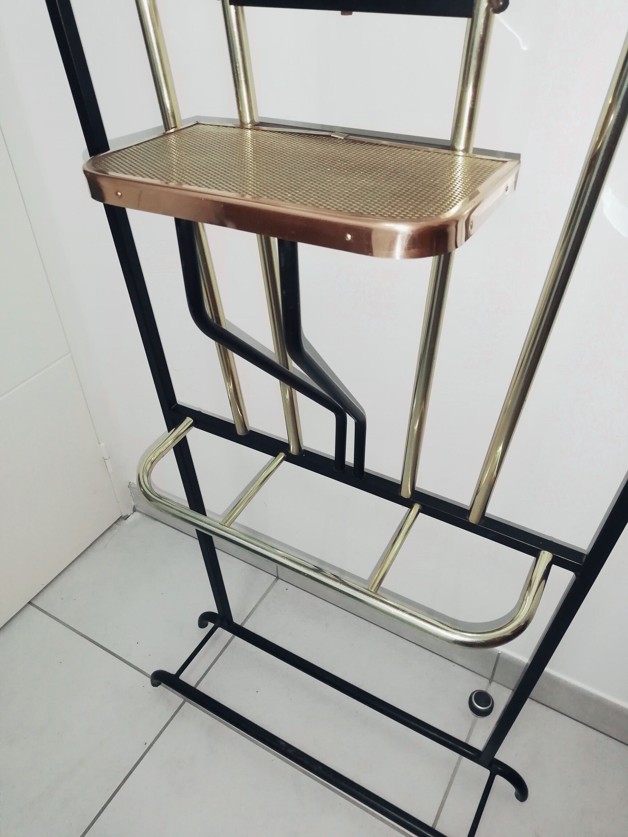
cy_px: 418
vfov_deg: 67.3
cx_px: 314
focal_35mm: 26
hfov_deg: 53.1
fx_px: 629
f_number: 2.2
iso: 200
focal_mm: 3.81
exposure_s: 1/33.3
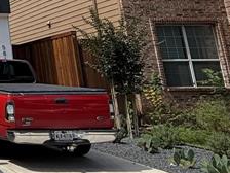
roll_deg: +0.0
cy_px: 0
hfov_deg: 20.9
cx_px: -182
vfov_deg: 22.1
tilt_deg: +14.3
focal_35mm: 64
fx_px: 425
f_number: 2.2
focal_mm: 2.22
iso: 64
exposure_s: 1/1795
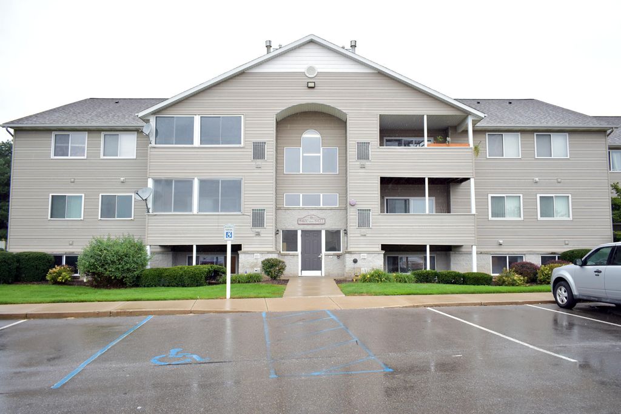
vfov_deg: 47.9
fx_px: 466
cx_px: 310
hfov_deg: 67.4
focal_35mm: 27
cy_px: 207
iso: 640
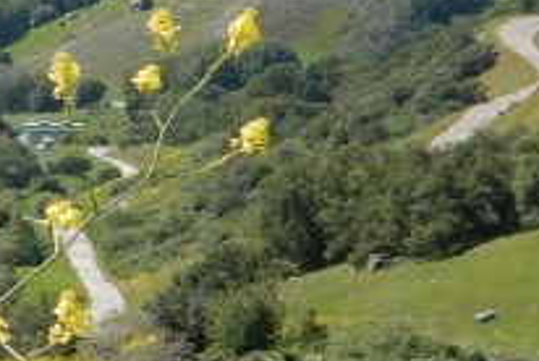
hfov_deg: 8.4
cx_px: -782
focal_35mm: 222
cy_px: 220
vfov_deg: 6.2
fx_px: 3329
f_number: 4.2
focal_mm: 7.6
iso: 125
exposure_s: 1/800
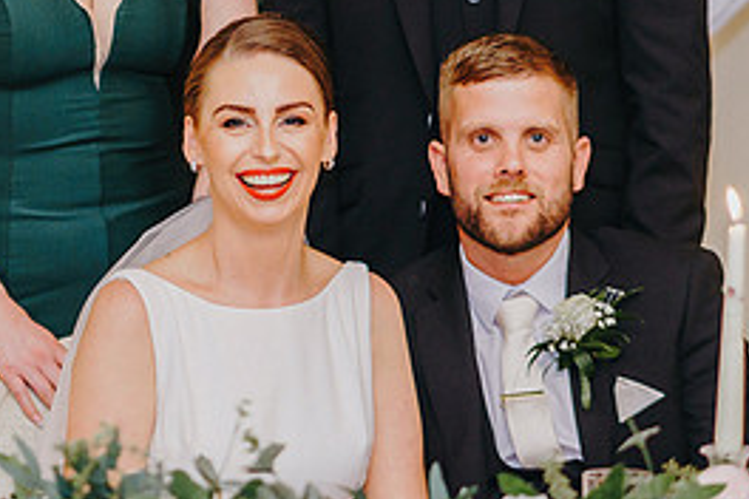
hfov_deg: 9.7
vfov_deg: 6.4
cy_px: 88
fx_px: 4431
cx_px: 324
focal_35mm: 213
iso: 1250
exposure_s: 1/200
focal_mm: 85
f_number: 2.2
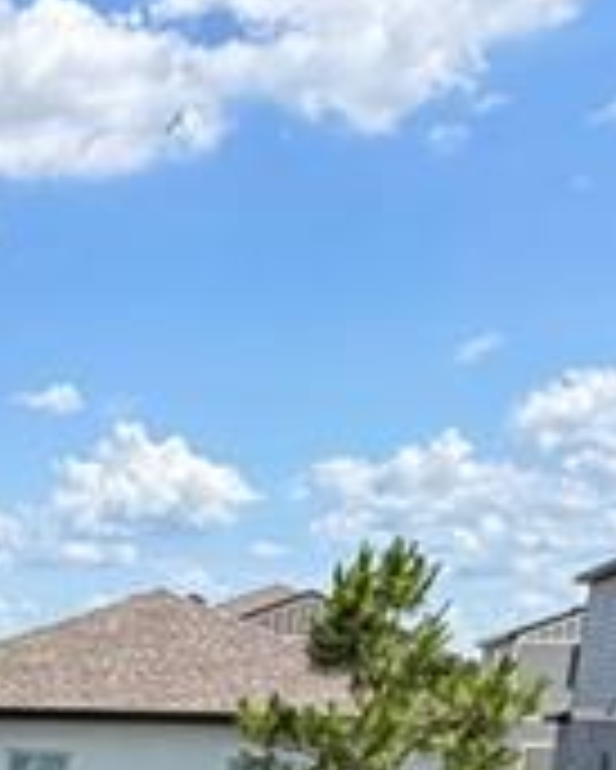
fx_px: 2186
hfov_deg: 13.8
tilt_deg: -13.5
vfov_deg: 17.5
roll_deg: -1.0
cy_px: 1220
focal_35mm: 96
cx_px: -580
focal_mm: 2.22
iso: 25
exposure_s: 1/770
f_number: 2.2
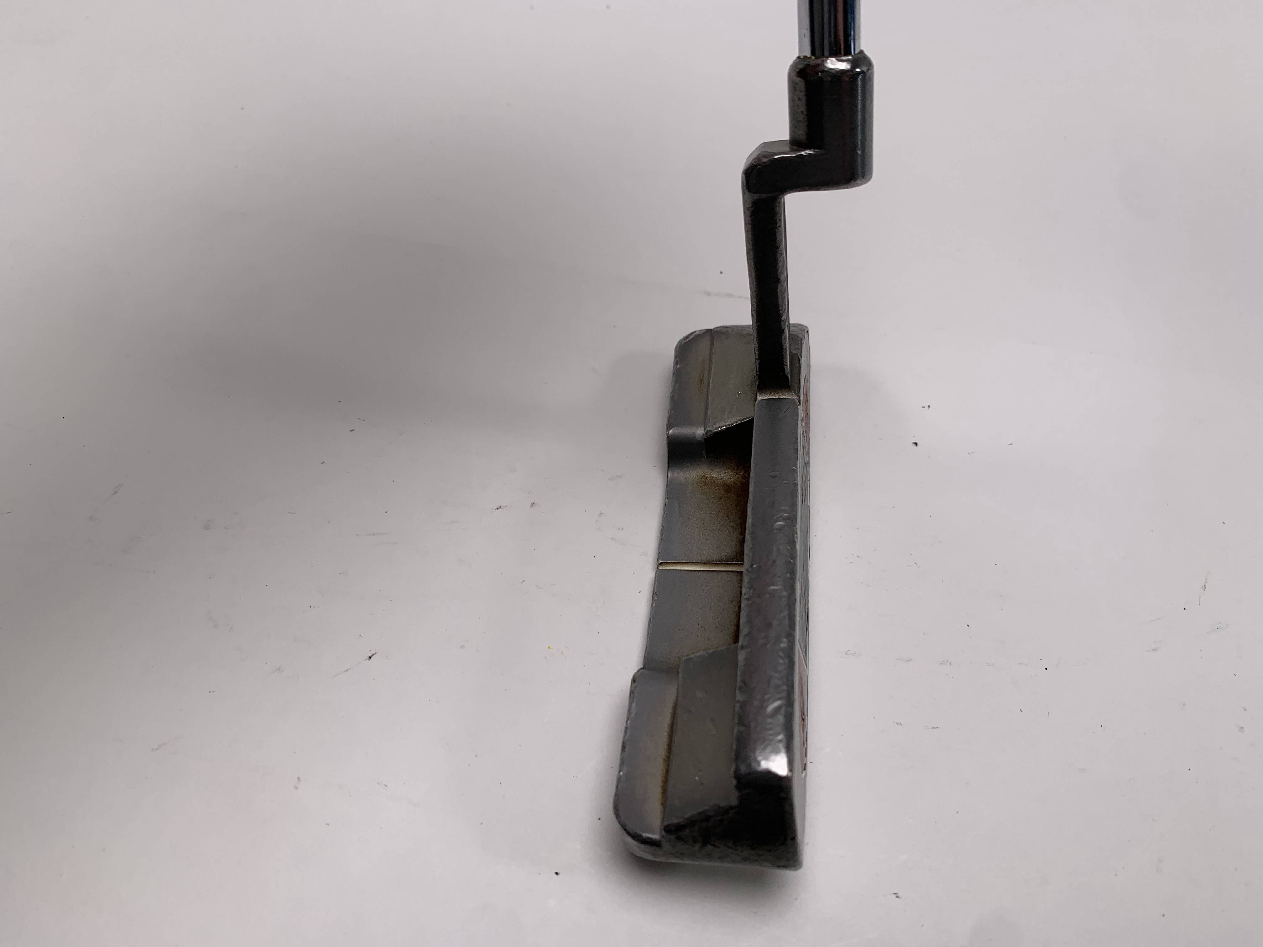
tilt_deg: -53.9
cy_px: 474
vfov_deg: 53.1
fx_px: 949
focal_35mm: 26
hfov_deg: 67.3
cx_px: 632
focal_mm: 4.25
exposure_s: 1/354
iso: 25
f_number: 1.8
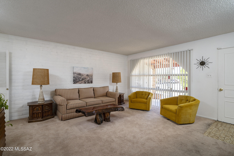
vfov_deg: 77.3
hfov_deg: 100.4
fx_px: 97
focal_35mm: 15
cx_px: 117
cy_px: 78
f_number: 7.1
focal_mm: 15
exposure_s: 1/30
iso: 200
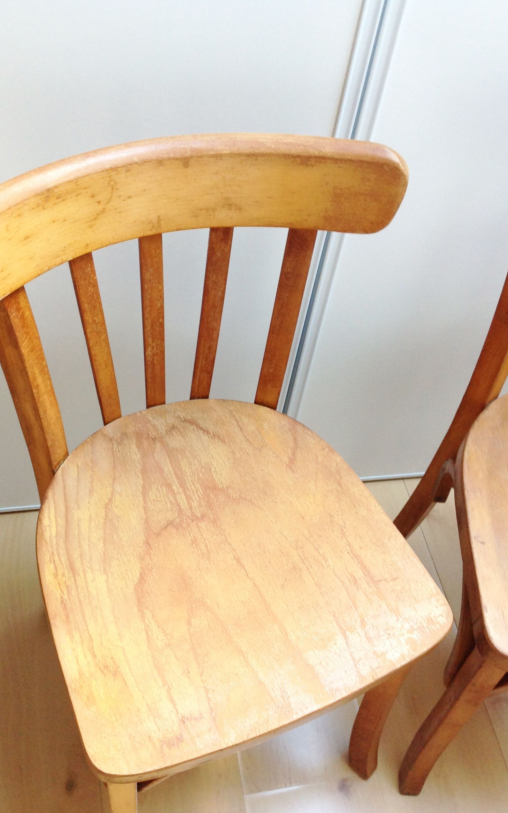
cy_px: 415
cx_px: 232
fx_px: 842
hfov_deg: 33.6
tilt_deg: -52.4
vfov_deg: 51.5
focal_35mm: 38
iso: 100
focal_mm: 4.28
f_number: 2.4
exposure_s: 1/15
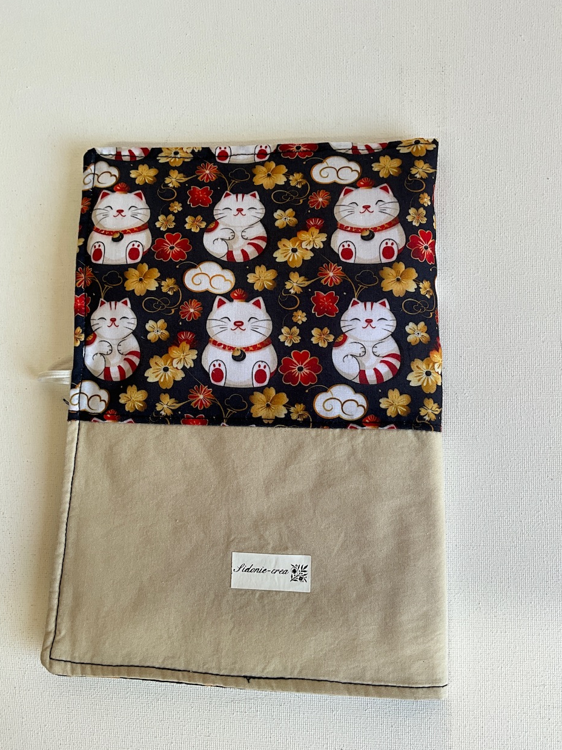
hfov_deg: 46.8
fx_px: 649
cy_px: 369
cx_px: 285
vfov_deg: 60.0
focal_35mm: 30
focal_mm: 3
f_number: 1.8
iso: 25
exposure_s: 1/100
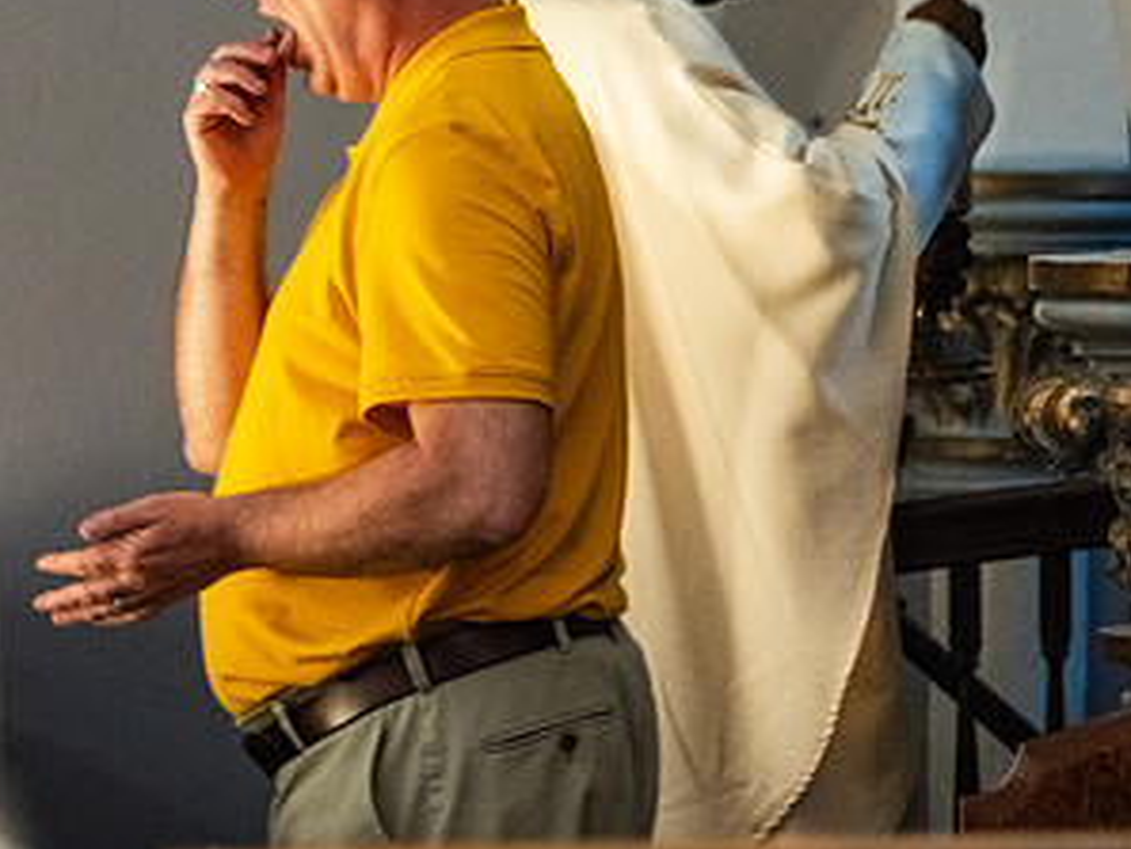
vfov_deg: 5.8
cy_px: 76
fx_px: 8335
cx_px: 564
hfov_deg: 7.8
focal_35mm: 255
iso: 5000
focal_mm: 175
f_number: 9
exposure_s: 1/60
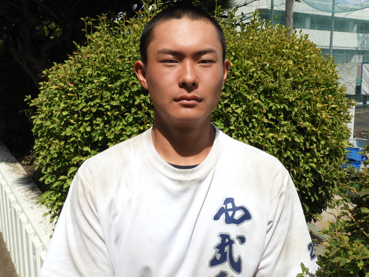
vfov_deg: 40.7
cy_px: 138
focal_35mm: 35
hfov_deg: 52.6
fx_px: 373
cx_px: 184
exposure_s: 1/250
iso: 100
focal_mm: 6.3
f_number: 7.6
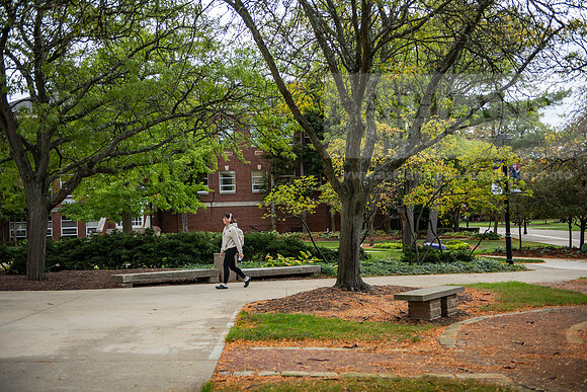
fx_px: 783
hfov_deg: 41.1
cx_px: 294
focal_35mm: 48
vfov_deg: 28.1
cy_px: 196
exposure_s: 1/320
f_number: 2.8
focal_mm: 48
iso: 64
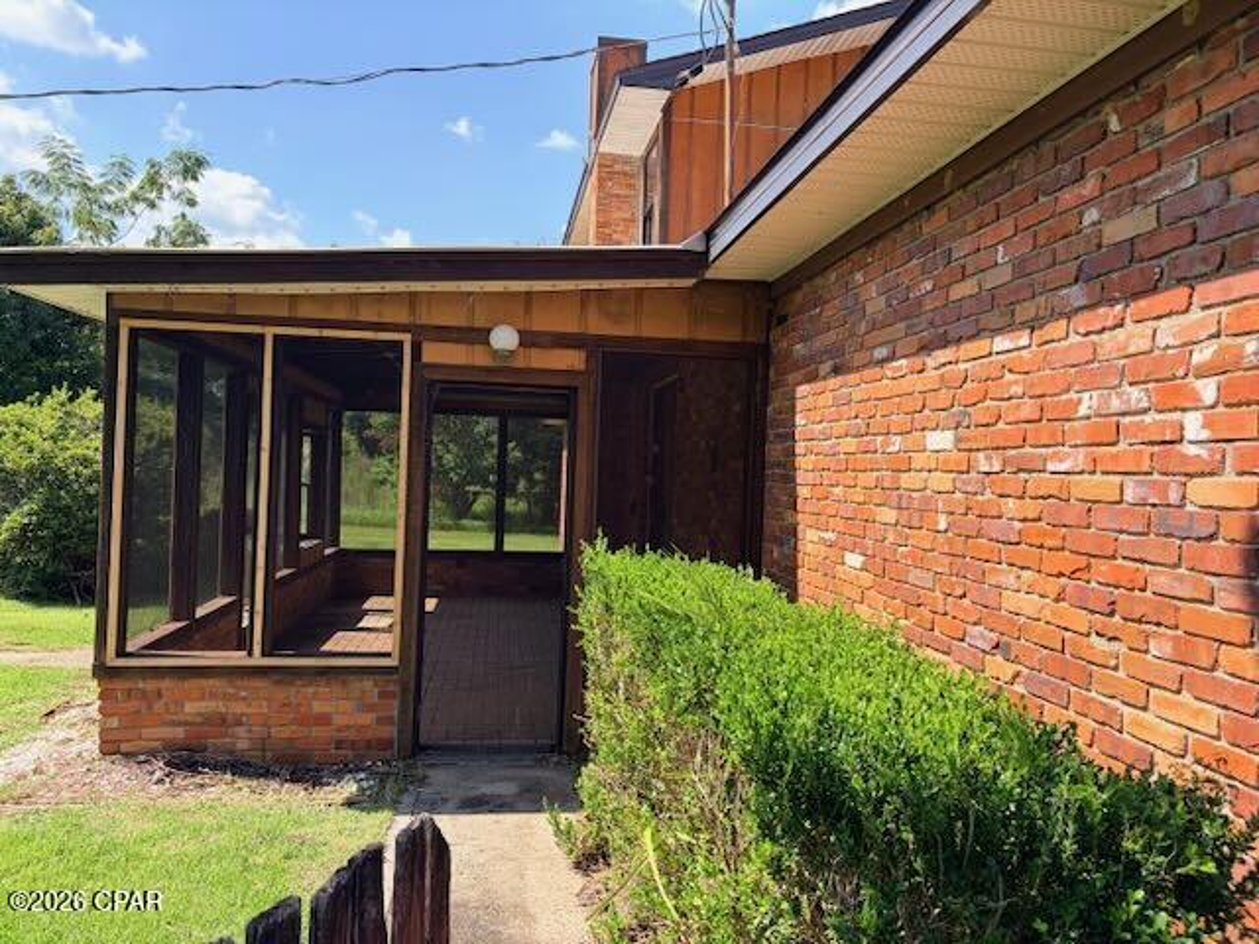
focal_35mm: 26
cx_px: 630
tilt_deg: +1.9
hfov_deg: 67.3
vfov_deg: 53.1
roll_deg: +0.0
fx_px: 946
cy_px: 472
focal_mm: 5.96
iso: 50
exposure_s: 1/2012
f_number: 1.6
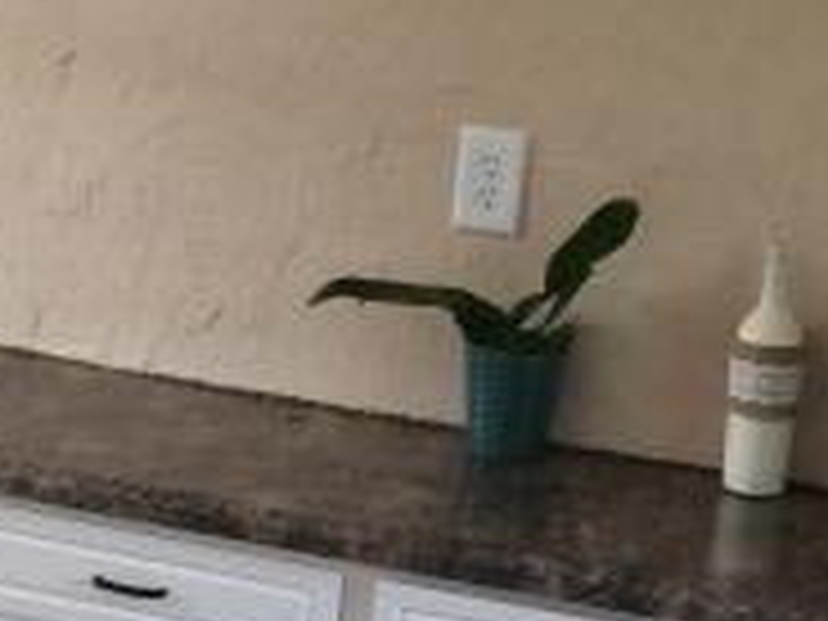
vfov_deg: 8.9
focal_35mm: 167
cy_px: 324
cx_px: 40
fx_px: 3995
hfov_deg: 11.7
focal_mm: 4.12
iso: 100
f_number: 2.2
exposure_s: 1/30
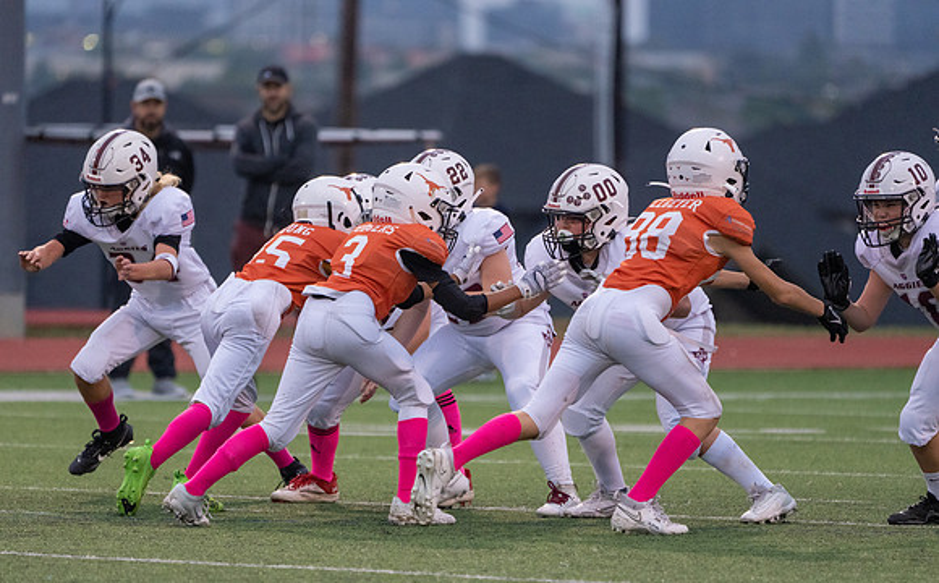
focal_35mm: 447
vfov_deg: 2.9
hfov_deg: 4.7
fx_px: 11412
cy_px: 309
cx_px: 434
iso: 4000
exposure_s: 1/1000
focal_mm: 400
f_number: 5.6
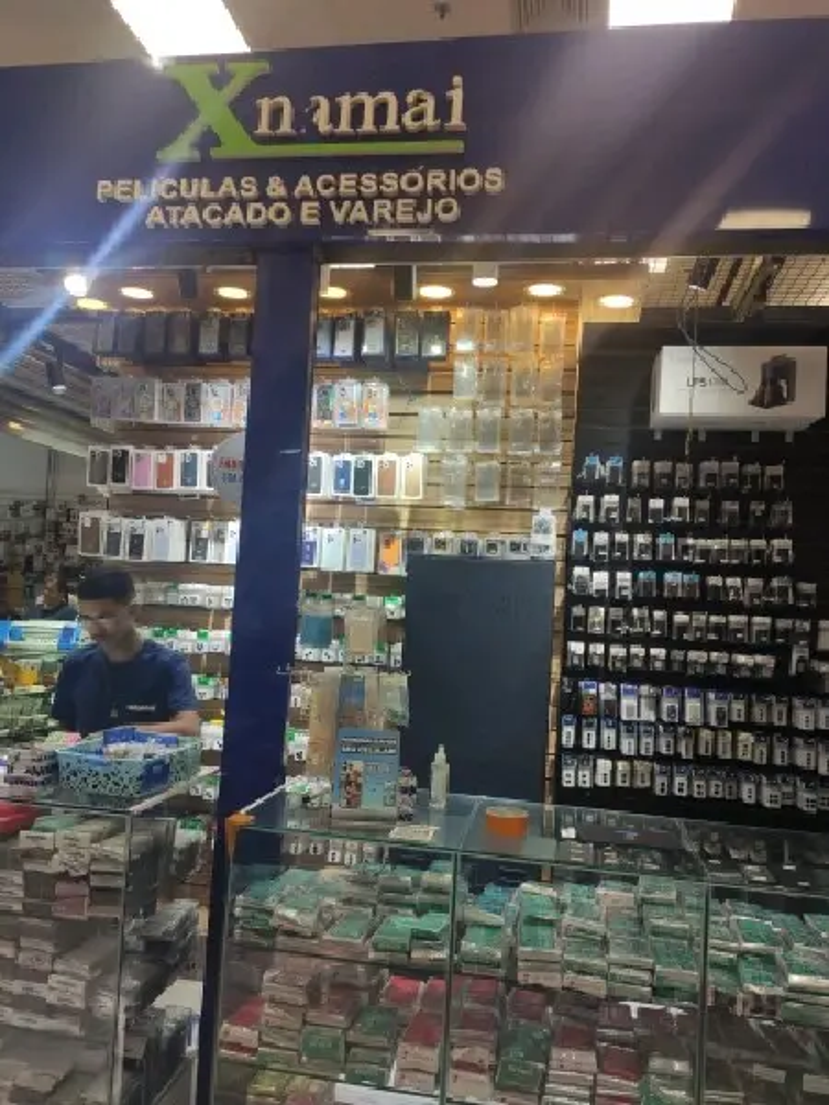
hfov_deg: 53.1
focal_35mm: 26
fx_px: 830
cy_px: 552
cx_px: 414
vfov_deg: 67.3
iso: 189
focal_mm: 4.77
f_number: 1.75
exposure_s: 1/120
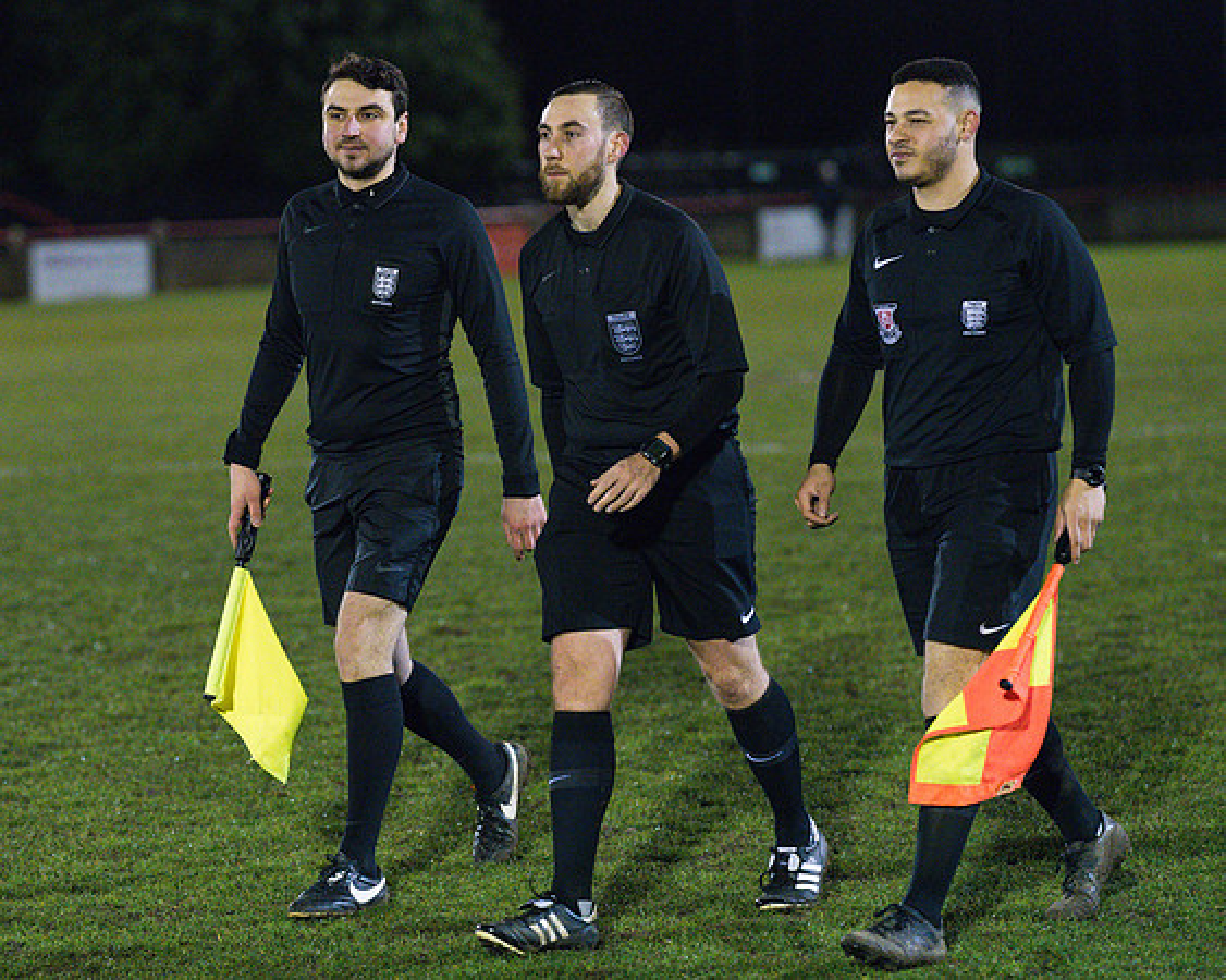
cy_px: 490
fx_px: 5515
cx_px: 490
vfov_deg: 10.2
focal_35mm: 152
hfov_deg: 12.7
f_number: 2.8
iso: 6400
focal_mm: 135
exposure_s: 1/1000
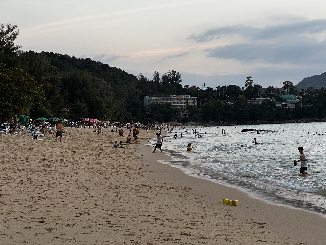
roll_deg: +2.7
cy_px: 122
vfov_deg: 19.1
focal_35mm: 77
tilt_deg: +1.1
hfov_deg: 25.3
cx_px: 163
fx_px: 725
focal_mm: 9
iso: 100
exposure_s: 1/122
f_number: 2.8
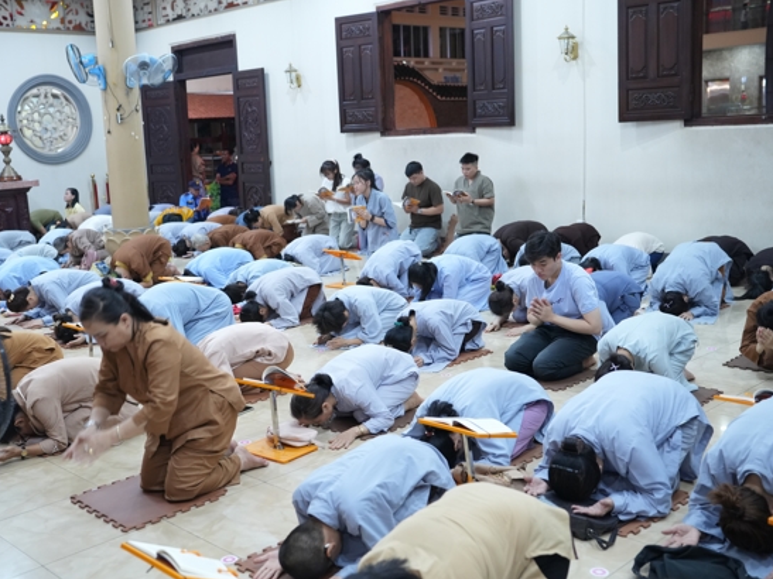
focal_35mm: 40
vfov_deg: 35.9
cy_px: 280
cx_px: 342
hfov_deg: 46.7
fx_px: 893
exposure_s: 1/80
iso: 3200
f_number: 2.8
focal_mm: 35
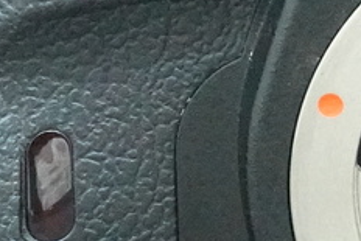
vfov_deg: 5.5
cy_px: 42
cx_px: 548
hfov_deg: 8.1
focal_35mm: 248
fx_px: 2488
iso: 6400
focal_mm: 18.24
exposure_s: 1/40
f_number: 8
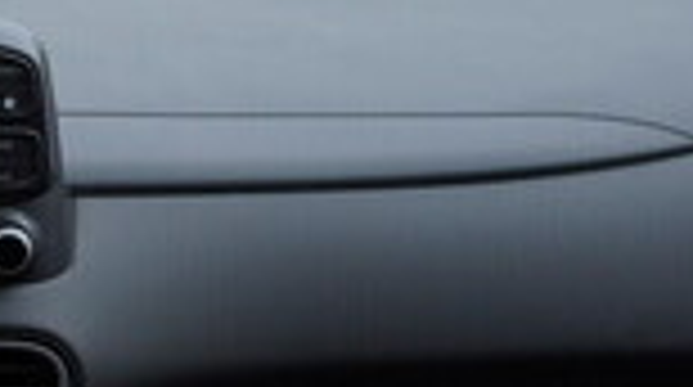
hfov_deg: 15.0
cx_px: -288
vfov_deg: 8.7
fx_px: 2476
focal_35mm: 135
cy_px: 565
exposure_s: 1/50
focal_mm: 24
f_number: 3.2
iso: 125
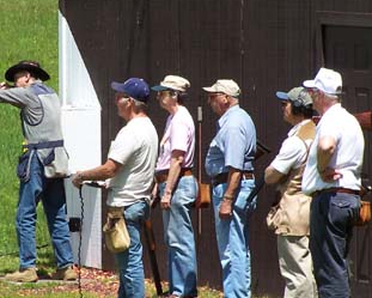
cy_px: 159
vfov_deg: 3.7
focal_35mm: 420
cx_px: 127
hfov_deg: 4.6
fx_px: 4626
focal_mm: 44.4
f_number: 5
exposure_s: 1/350
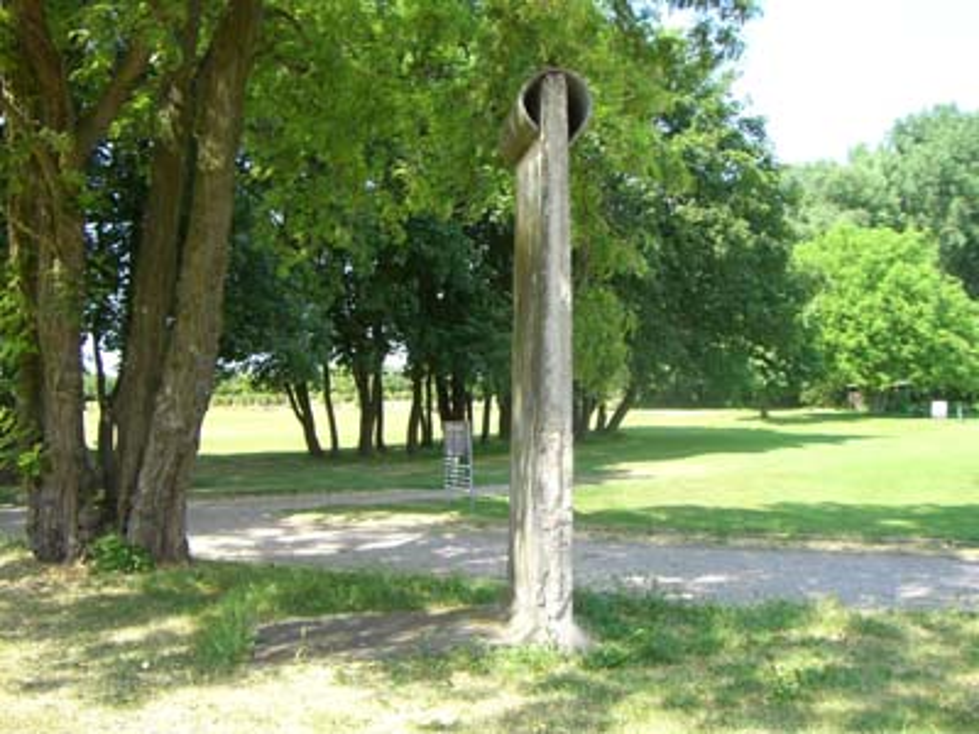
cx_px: 490
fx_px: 1075
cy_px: 367
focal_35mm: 38
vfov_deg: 37.7
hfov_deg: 49.0
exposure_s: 1/125
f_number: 4.3
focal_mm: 6.2
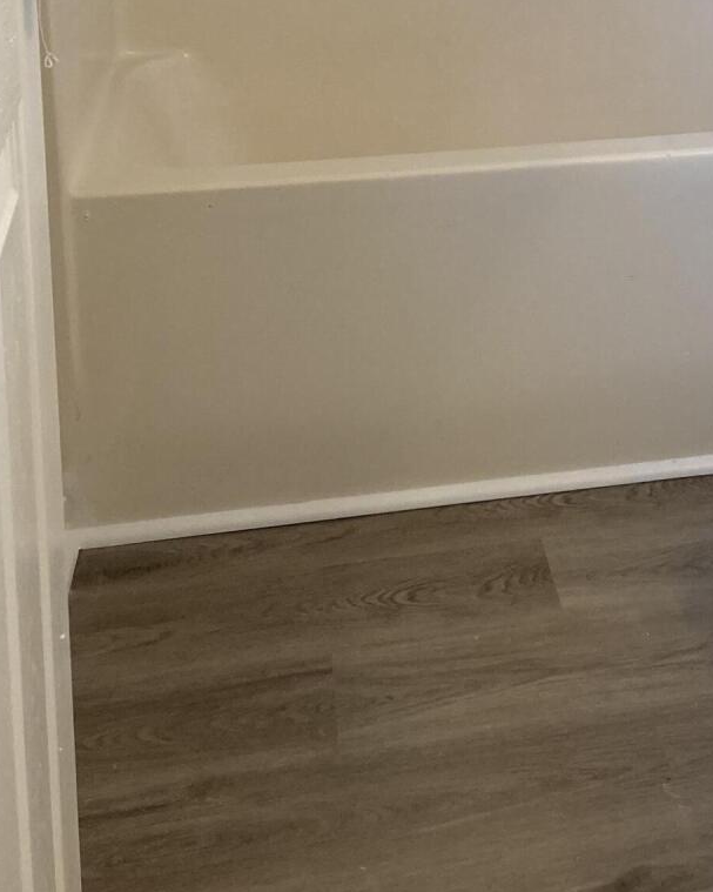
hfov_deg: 20.3
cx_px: 791
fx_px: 1900
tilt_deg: -9.5
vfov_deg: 24.9
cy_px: -35
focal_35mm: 72
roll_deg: -2.6
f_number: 1.8
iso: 80
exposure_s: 1/60
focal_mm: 3.99
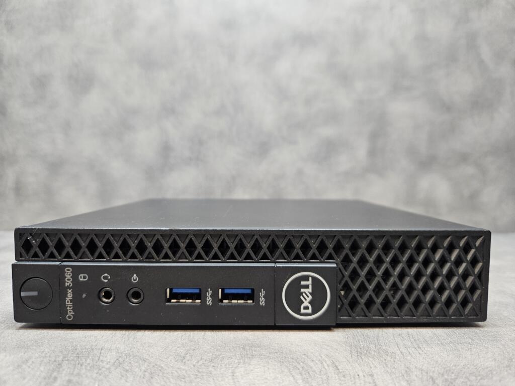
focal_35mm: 23
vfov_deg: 58.9
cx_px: 258
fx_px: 342
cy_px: 193
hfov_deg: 73.9
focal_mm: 5.4
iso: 250
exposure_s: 1/100
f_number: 1.8
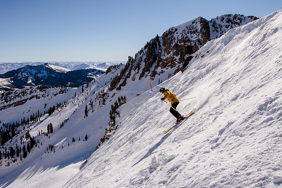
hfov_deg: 60.8
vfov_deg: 42.8
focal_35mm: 31
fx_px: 240
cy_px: 96
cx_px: 144
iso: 400
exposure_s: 1/640
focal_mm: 20
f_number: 16
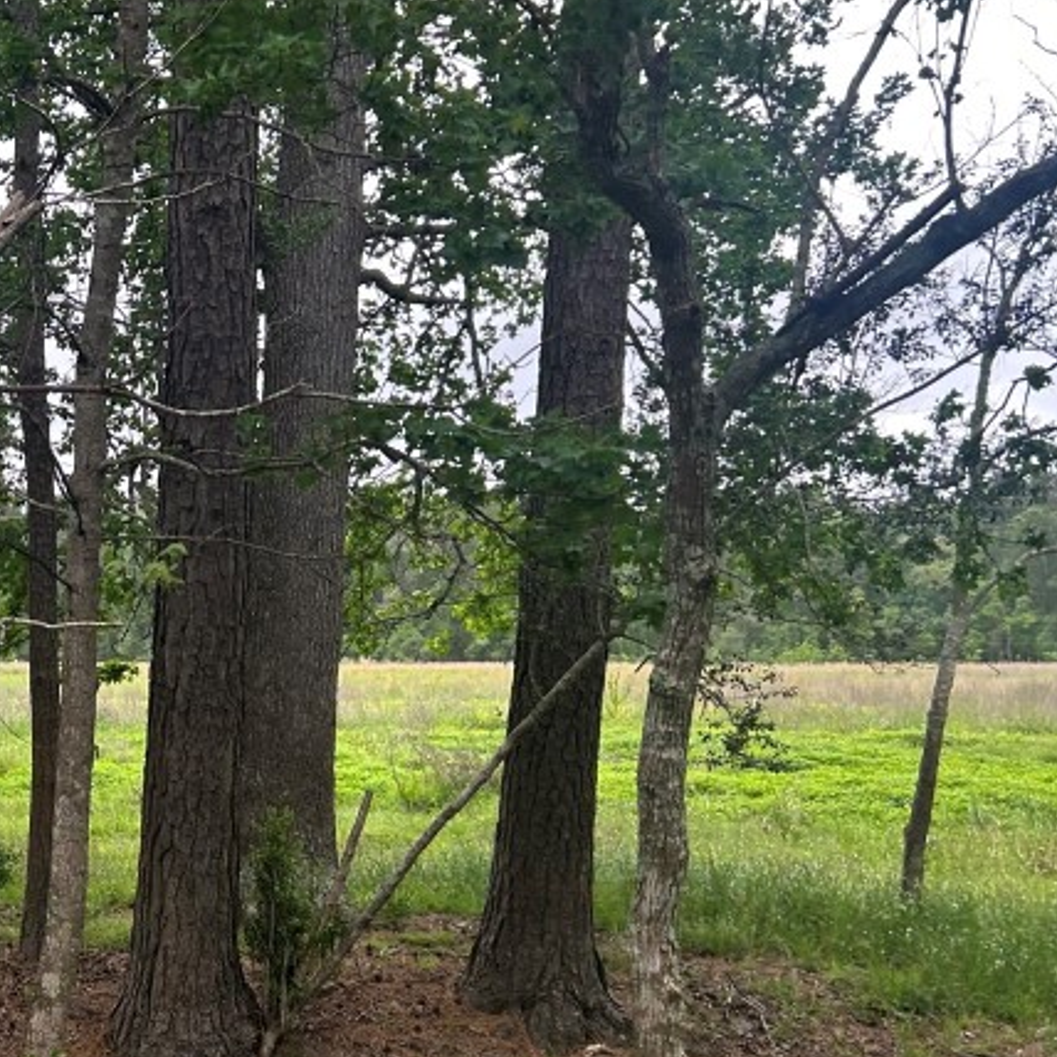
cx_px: -148
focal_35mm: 55
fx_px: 1900
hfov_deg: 27.9
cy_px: 536
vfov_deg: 31.1
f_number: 1.5
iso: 40
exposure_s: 1/182
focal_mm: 5.7
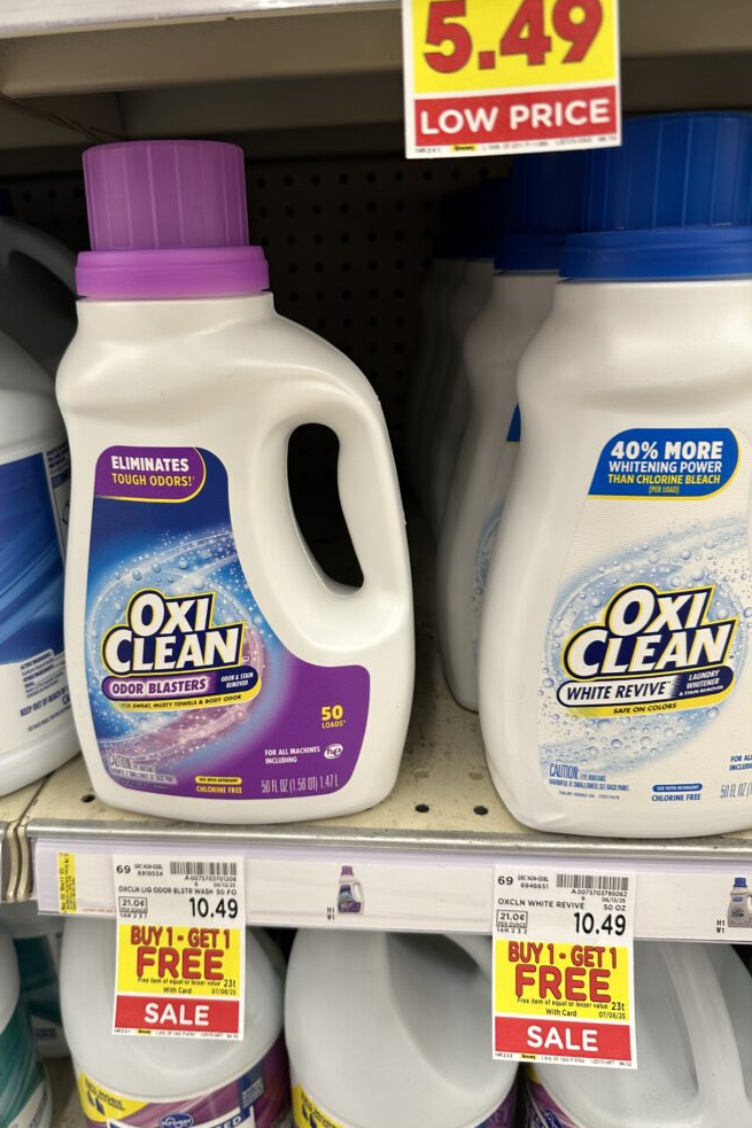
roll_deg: +0.3
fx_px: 815
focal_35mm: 26
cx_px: 317
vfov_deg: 69.4
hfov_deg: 49.3
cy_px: 567
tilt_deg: -21.8
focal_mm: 6.86
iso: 160
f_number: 1.78
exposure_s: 1/67
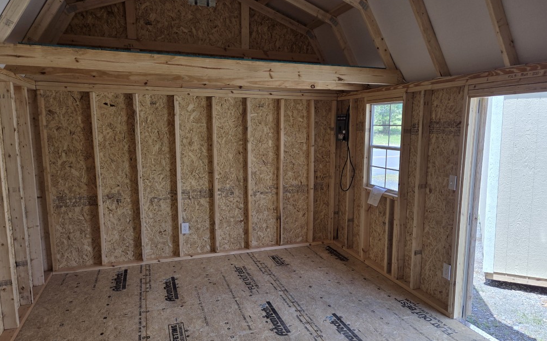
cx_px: 279
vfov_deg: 49.3
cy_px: 176
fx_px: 373
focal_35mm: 25
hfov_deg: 72.5
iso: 80
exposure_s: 1/834
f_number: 1.8
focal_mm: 5.4
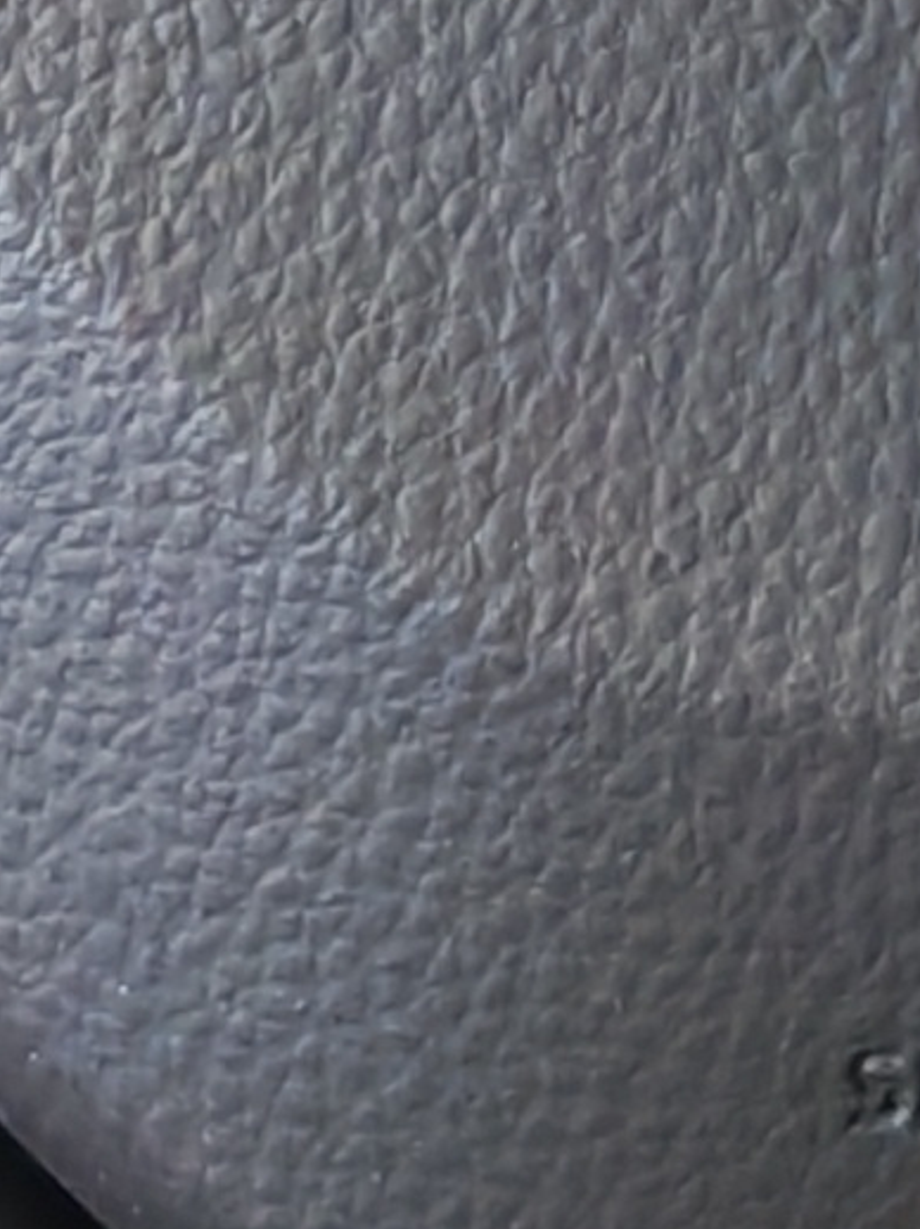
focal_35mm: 269
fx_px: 9540
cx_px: 1363
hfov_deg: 5.5
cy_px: -1117
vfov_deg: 7.1
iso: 1000
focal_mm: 6.12
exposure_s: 1/100
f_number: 1.9
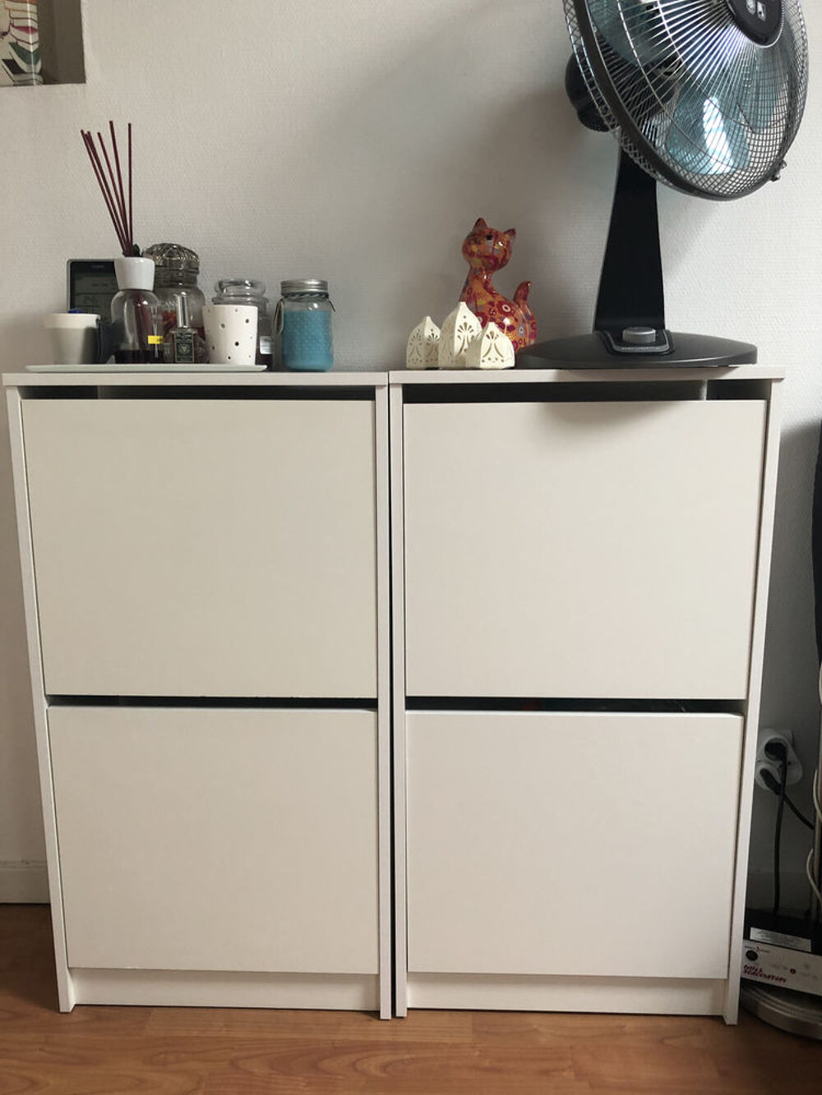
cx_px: 411
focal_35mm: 28
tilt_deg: -10.8
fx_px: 886
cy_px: 548
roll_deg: +2.0
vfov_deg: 63.4
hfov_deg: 49.8
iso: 40
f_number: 1.8
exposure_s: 1/17
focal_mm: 4
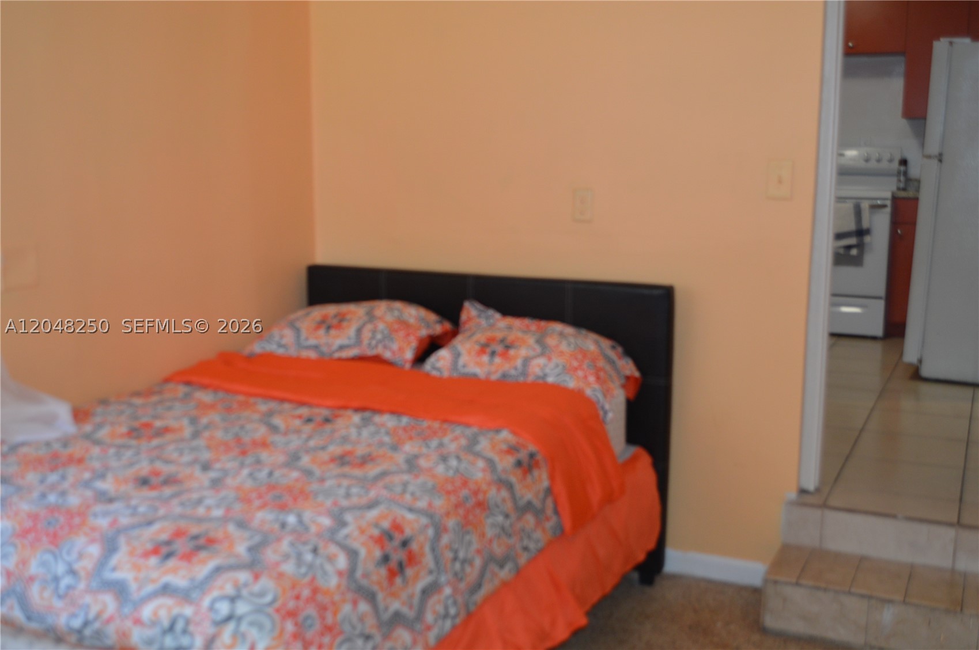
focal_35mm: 36
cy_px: 325
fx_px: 978
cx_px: 490
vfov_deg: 36.8
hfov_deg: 53.2
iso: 500
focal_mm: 24
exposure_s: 1/60
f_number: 4
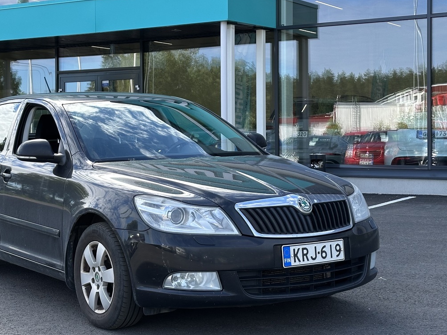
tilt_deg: +0.3
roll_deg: -0.3
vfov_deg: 21.3
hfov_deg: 28.1
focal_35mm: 69
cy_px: 137
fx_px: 891
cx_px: 164
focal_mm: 6.86
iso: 64
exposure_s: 1/740
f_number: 1.78
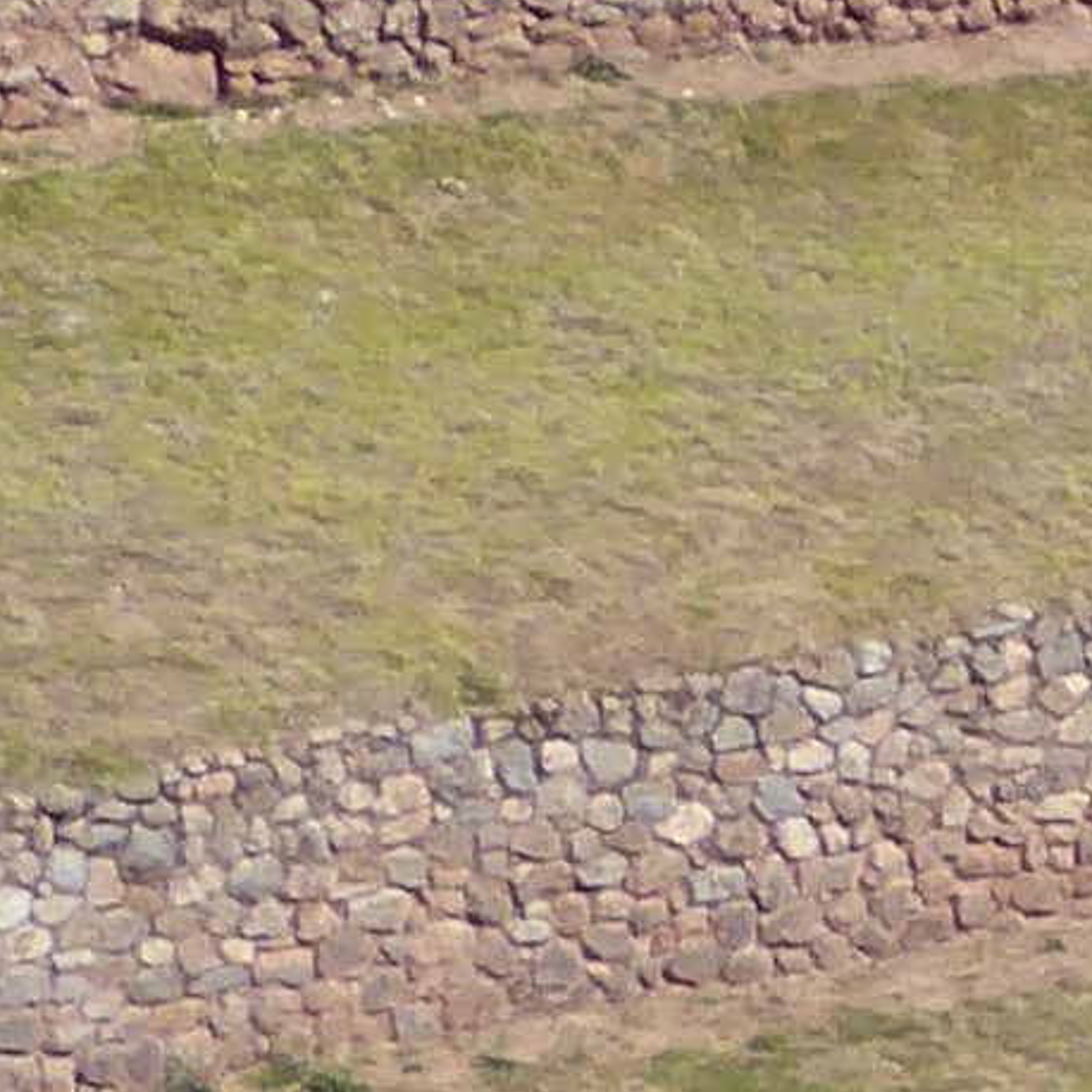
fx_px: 26982
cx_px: 3238
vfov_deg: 2.3
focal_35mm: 756
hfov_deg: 2.3
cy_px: 1483
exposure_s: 1/400
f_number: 4.9
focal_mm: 16.1
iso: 80
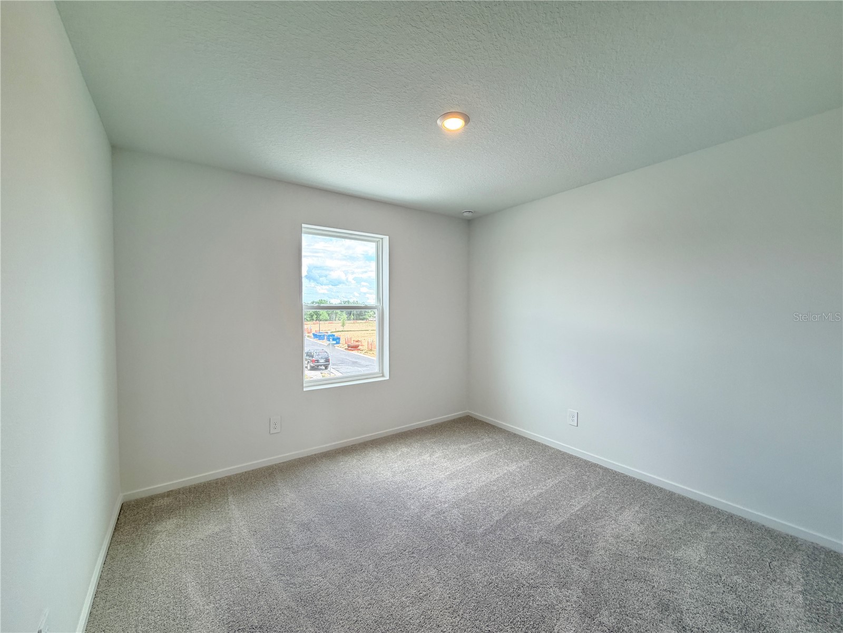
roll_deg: +0.5
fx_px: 341
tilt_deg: -1.4
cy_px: 316
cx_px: 422
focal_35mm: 14
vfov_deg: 85.7
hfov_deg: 102.1
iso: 125
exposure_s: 1/120
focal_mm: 2.22
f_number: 2.2
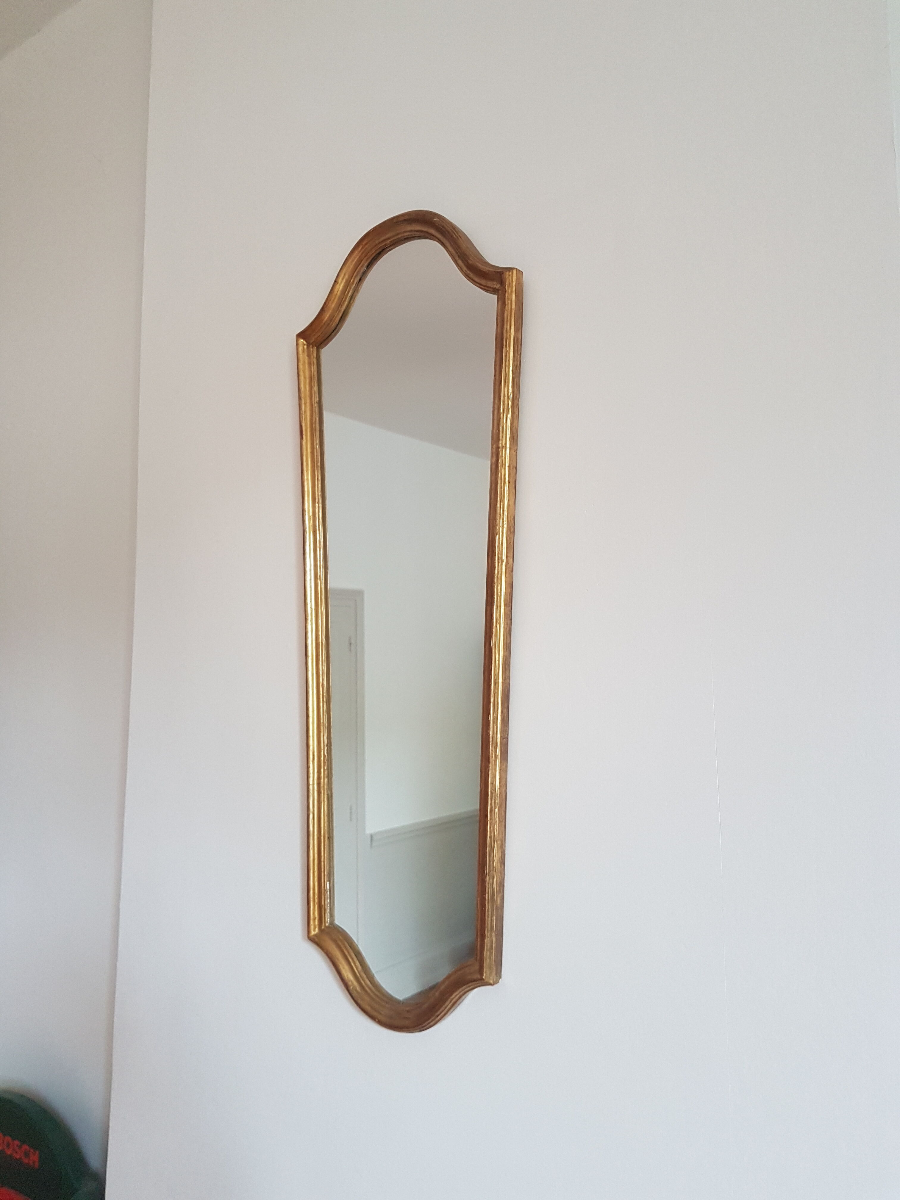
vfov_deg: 67.3
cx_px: 450
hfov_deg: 53.1
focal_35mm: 26
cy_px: 600
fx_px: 901
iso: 160
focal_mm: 4.2
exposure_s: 1/40
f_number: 1.7
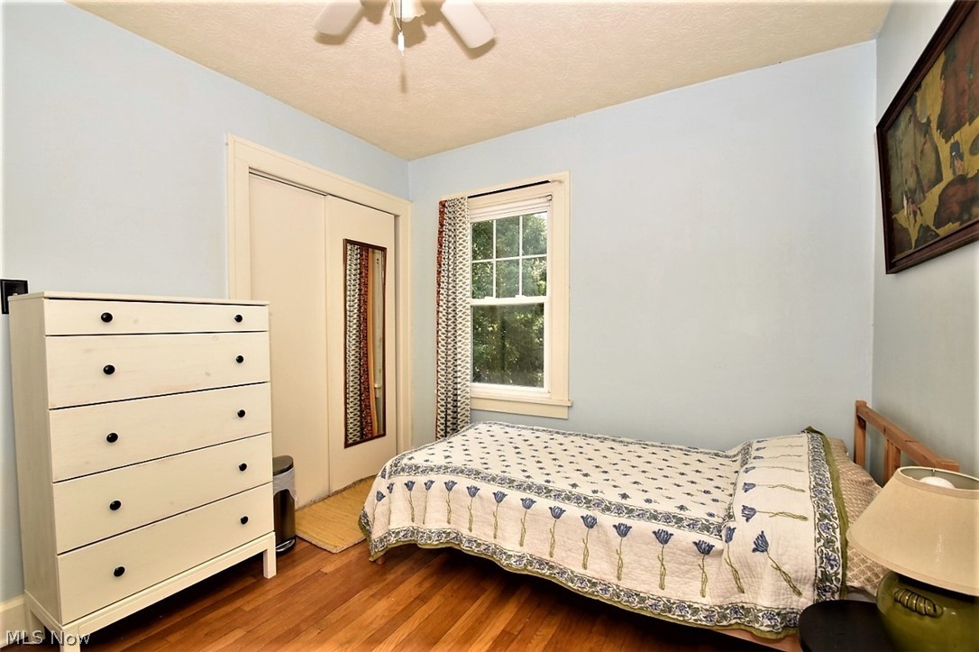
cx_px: 490
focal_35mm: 15
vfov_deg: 77.3
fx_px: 408
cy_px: 326
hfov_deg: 100.4
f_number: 18
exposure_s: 1/60
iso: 400
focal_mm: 10
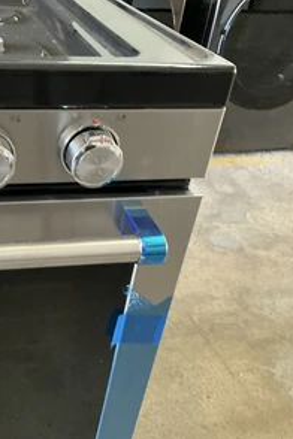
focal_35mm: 41
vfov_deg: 47.4
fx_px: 501
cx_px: 33
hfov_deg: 31.2
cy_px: 218
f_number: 1.8
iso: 250
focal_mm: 3
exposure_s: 1/60
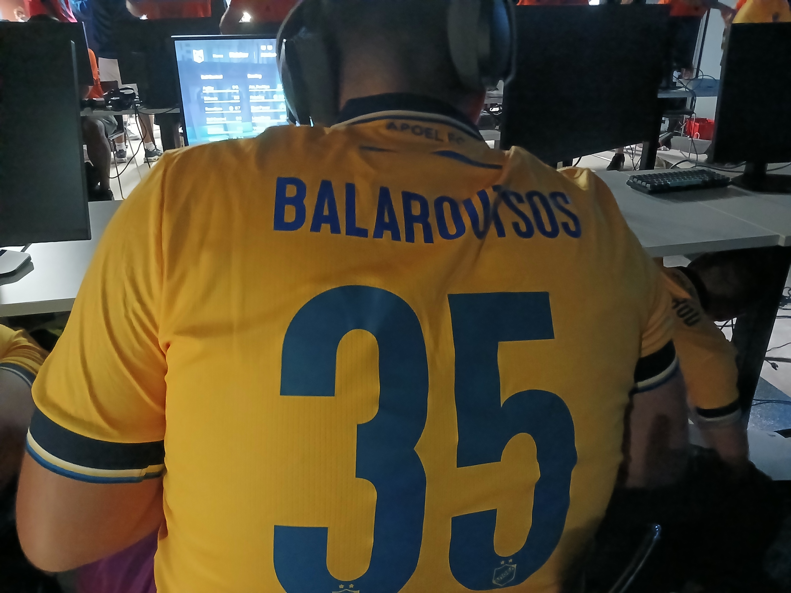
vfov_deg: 53.1
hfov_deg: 67.3
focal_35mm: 26
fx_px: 594
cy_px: 296
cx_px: 396
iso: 1600
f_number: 1.8
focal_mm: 3.98
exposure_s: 1/16.7
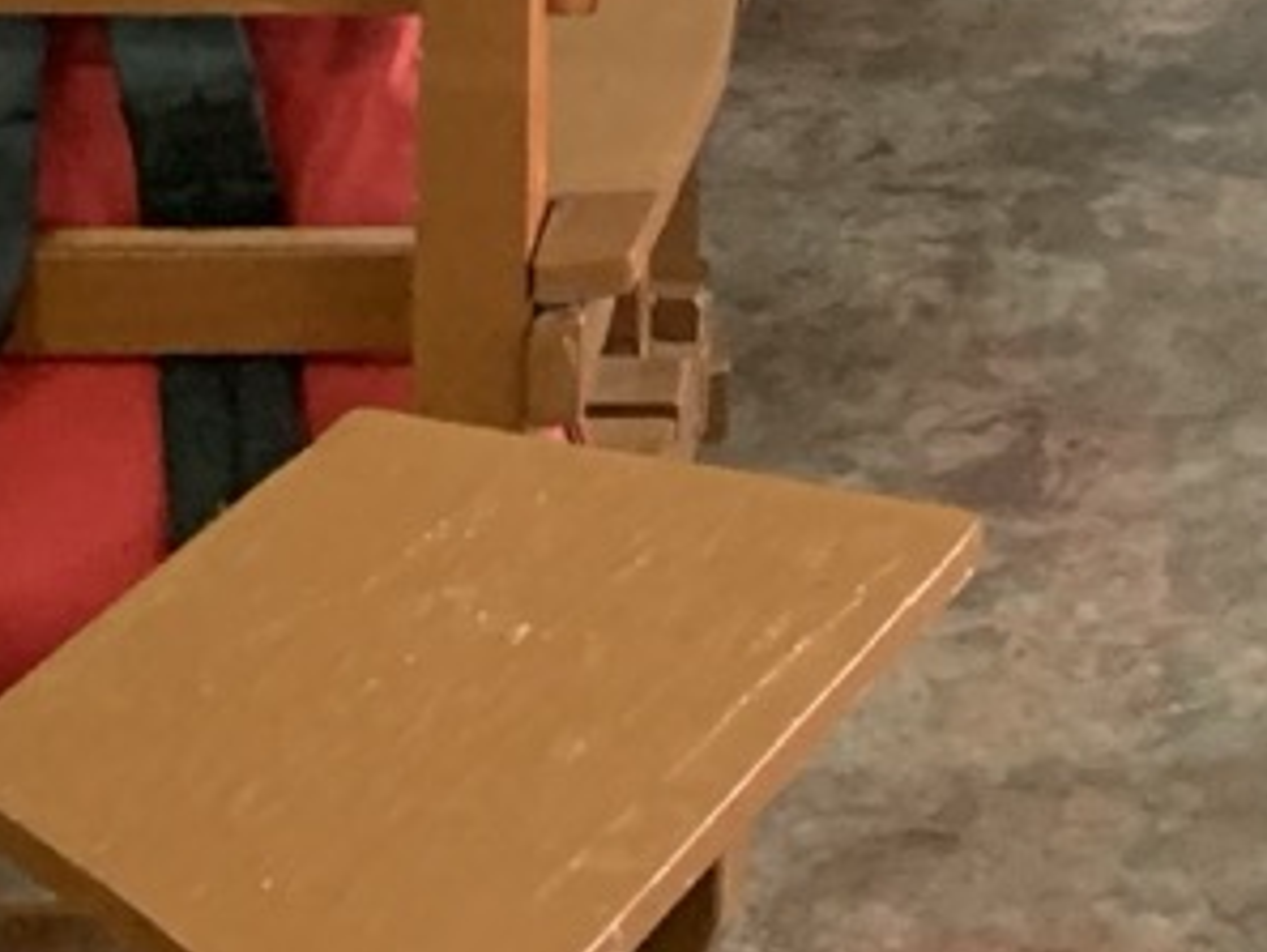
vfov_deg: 9.3
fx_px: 5126
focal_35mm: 140
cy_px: -1439
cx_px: 1967
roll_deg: -1.8
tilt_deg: -5.9
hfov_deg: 13.2
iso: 500
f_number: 1.8
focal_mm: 4.25
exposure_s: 1/30
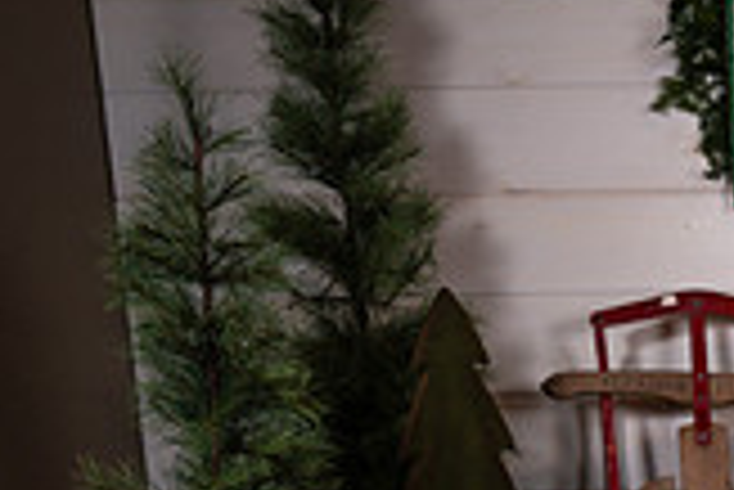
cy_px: 740
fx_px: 1775
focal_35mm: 87
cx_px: 1170
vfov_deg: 14.6
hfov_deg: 19.6
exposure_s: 1/250
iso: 250
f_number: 3.5
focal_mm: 24
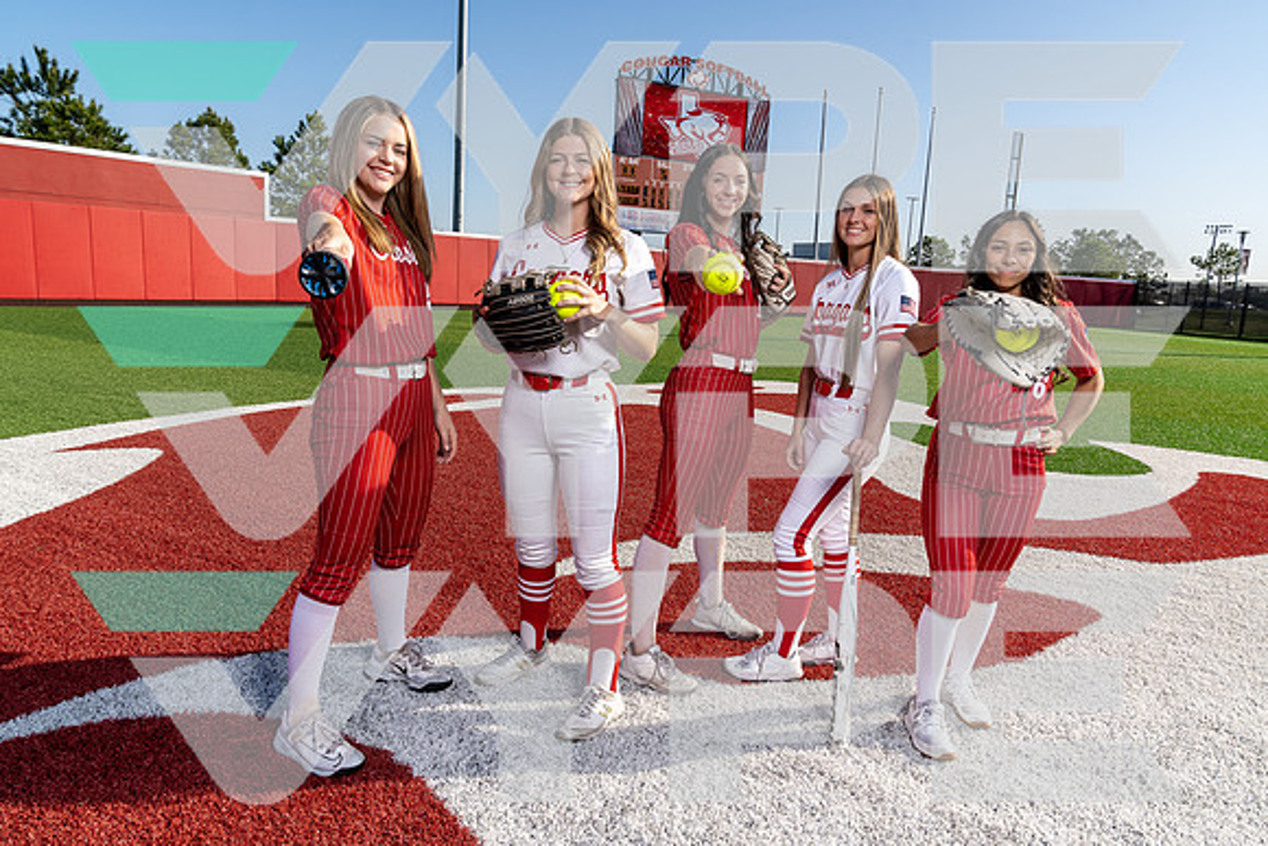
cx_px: 634
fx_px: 845
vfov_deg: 53.2
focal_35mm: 24
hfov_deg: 73.7
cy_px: 423
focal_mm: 24
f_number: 8
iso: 100
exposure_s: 1/250
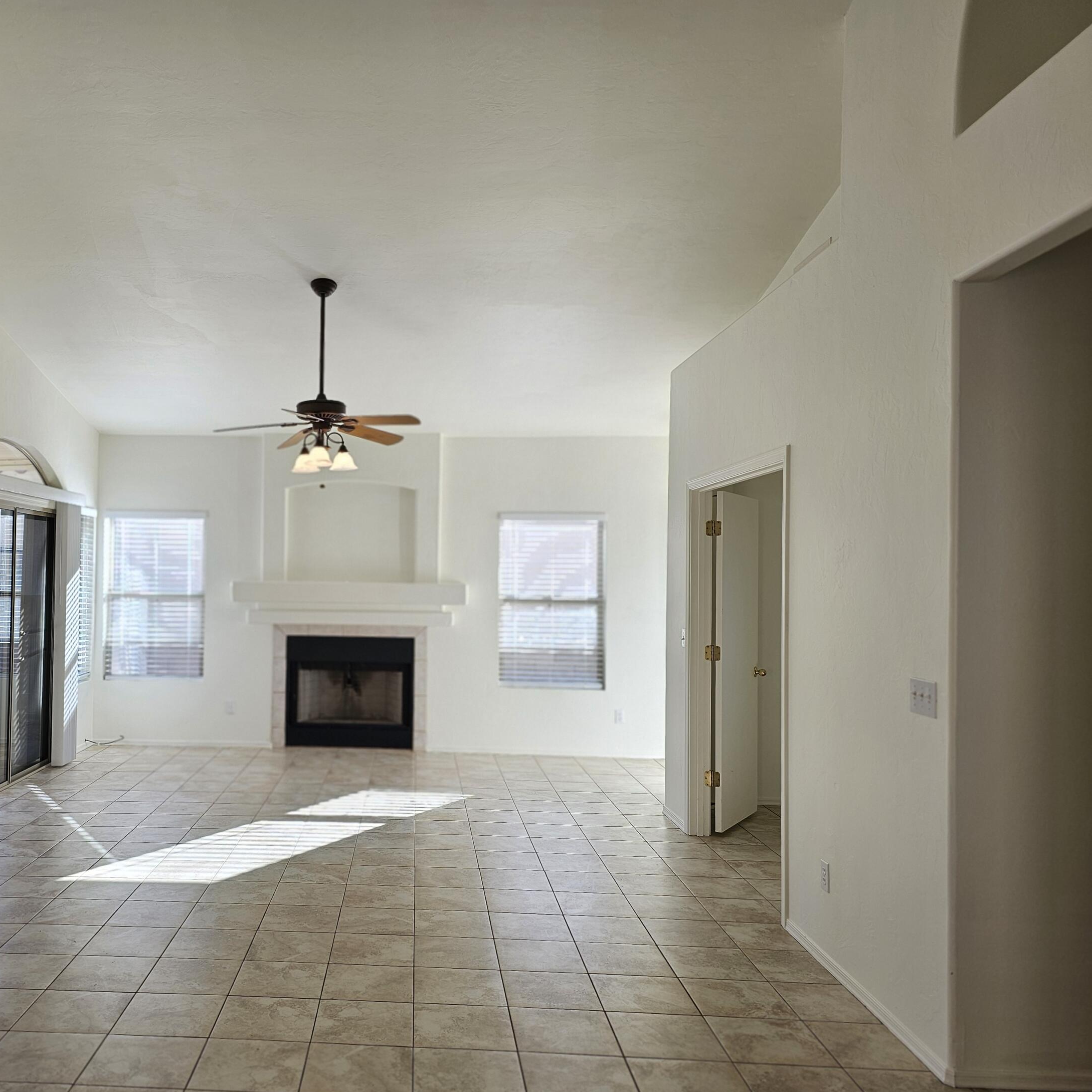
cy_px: 562
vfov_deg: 57.3
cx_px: 348
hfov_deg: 55.9
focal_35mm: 28
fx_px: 999
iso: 32
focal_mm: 6.3
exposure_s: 1/120
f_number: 1.7
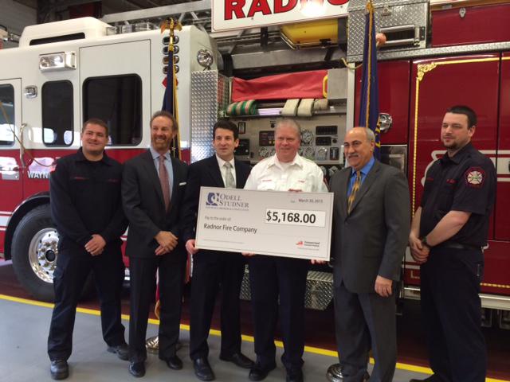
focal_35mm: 30
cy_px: 191
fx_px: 442
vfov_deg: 46.8
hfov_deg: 60.0
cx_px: 255
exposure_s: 1/30
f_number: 2.2
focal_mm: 4.12
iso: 80
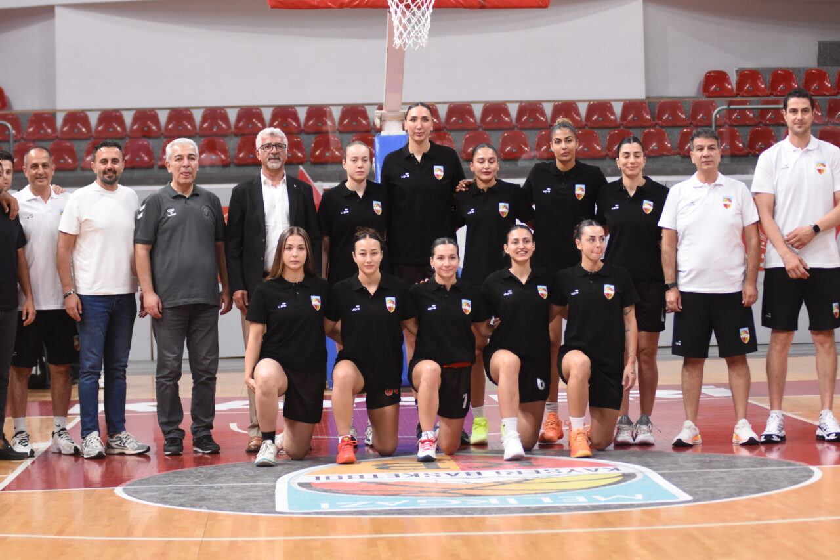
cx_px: 420
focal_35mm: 105
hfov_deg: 19.5
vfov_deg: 13.0
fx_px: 2450
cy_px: 280
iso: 1600
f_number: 2.8
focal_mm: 70
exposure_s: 1/1000
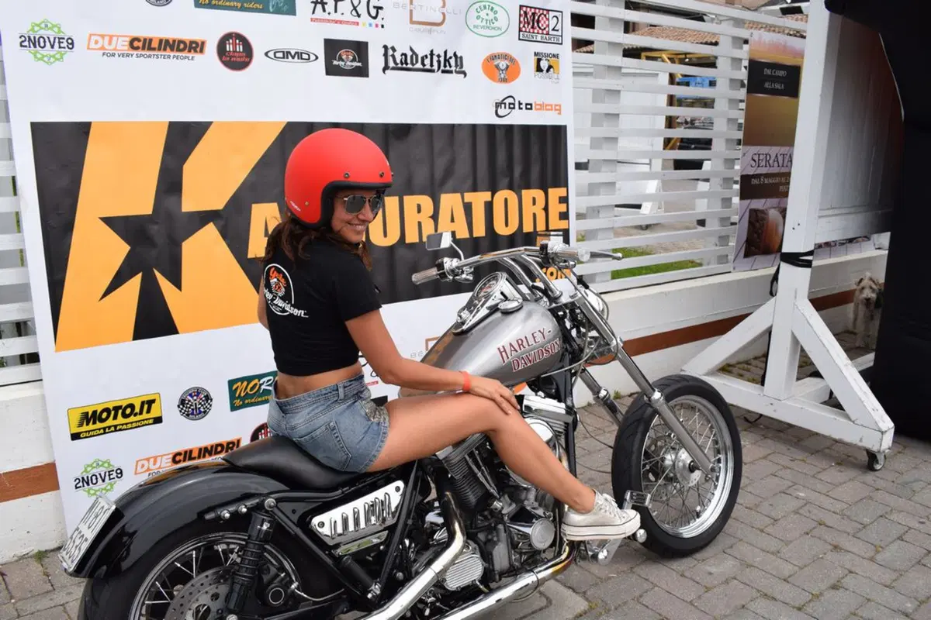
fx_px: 776
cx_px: 466
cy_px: 310
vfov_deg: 43.6
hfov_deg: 61.9
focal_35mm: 30
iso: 200
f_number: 10
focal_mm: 20
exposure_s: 1/400
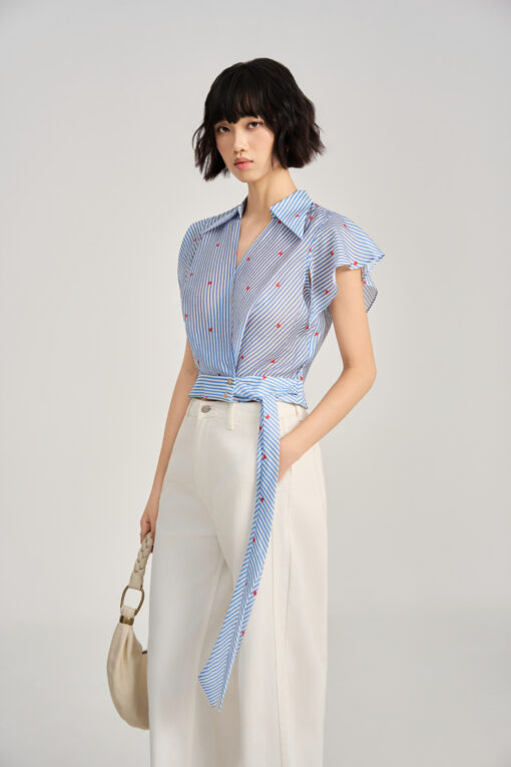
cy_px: 384
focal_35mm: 55
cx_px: 256
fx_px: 1171
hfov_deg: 24.6
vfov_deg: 36.2
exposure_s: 1/160
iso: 200
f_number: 8
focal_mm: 55
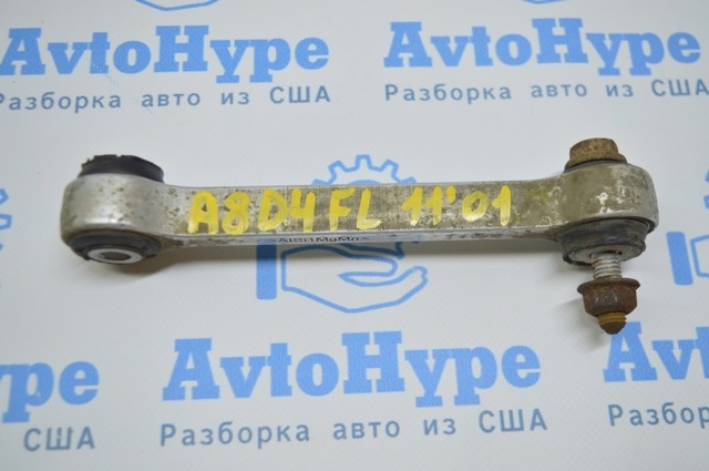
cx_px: 354
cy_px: 236
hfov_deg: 48.0
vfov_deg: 32.9
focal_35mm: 40
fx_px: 797
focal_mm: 27
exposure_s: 1/80
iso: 400
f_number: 4
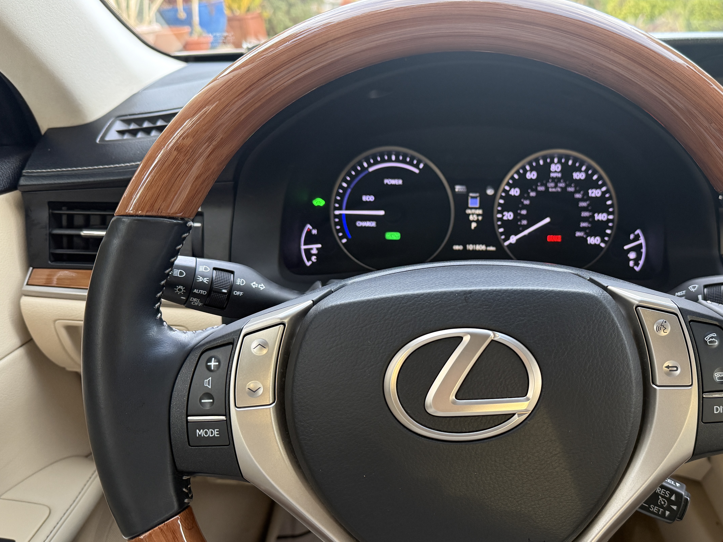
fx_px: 668
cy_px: 300
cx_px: 475
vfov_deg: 44.1
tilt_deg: -25.9
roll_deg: -0.8
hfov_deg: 55.8
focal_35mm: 32
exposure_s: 1/68
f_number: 1.78
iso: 250
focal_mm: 6.76
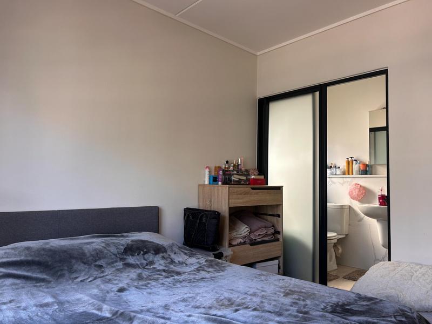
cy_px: 162
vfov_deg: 53.1
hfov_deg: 67.3
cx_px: 216
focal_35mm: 26
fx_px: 324
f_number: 1.5
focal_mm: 5.7
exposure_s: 1/121
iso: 80
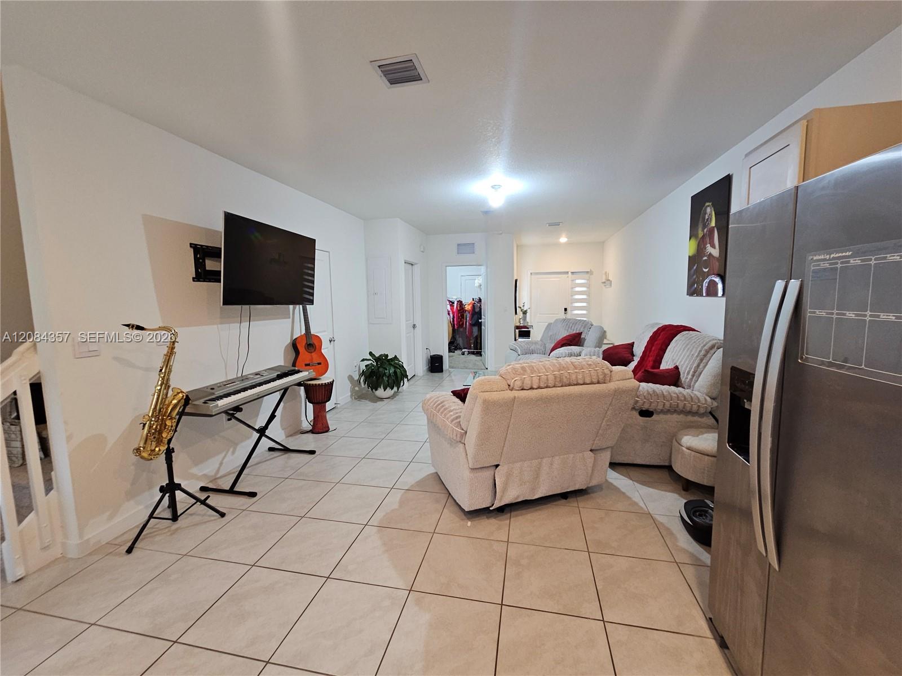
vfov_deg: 89.9
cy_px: 338
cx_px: 451
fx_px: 339
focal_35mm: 13
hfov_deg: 106.2
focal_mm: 2.2
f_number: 2.2
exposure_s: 1/60.2
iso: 200
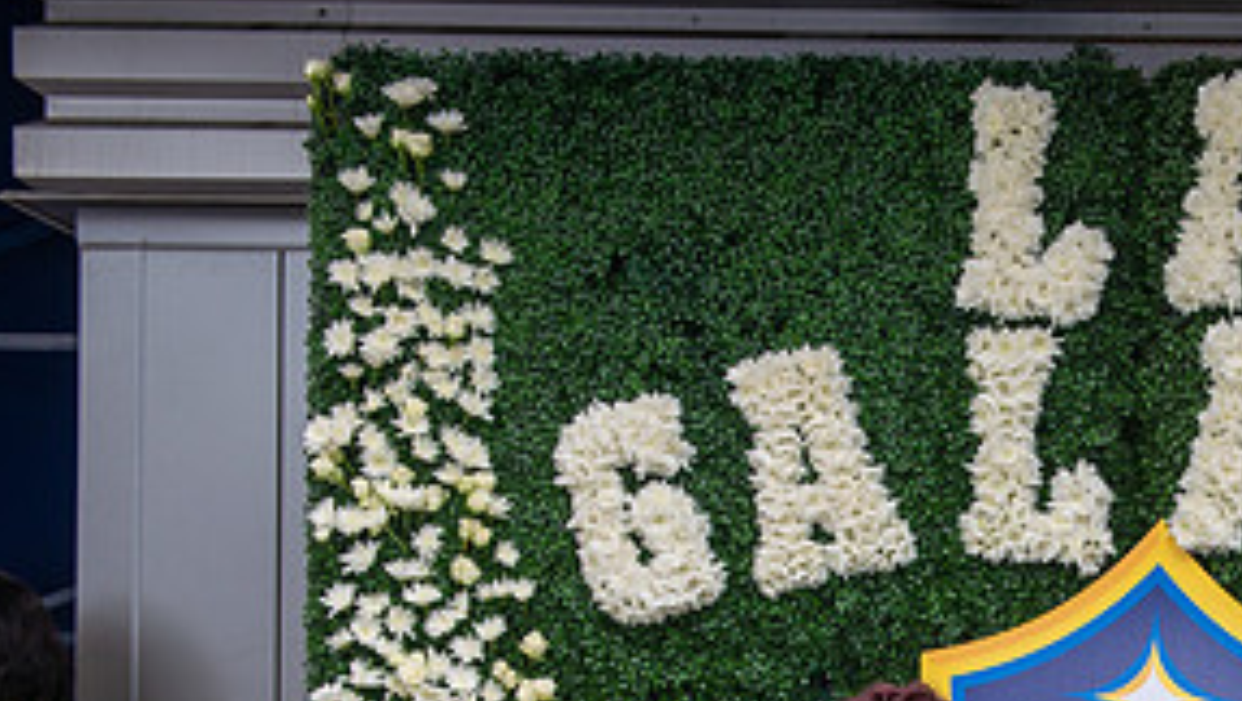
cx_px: 1125
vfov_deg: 15.8
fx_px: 2439
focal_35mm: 74
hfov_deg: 27.5
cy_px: 807
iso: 500
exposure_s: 1/160
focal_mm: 35
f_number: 6.3
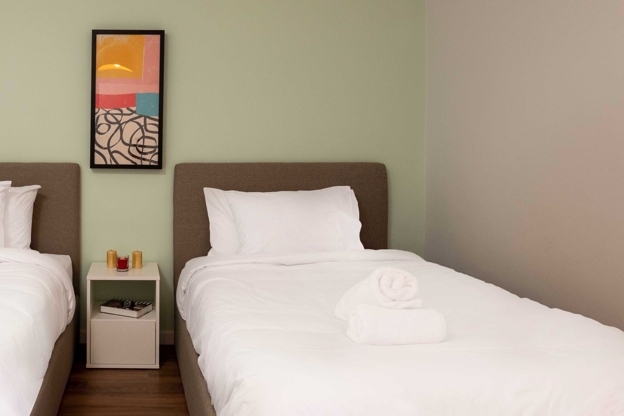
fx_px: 555
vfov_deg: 40.8
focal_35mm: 32
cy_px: 157
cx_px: 86
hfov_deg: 52.9
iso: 250
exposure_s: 1/30
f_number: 8
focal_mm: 14
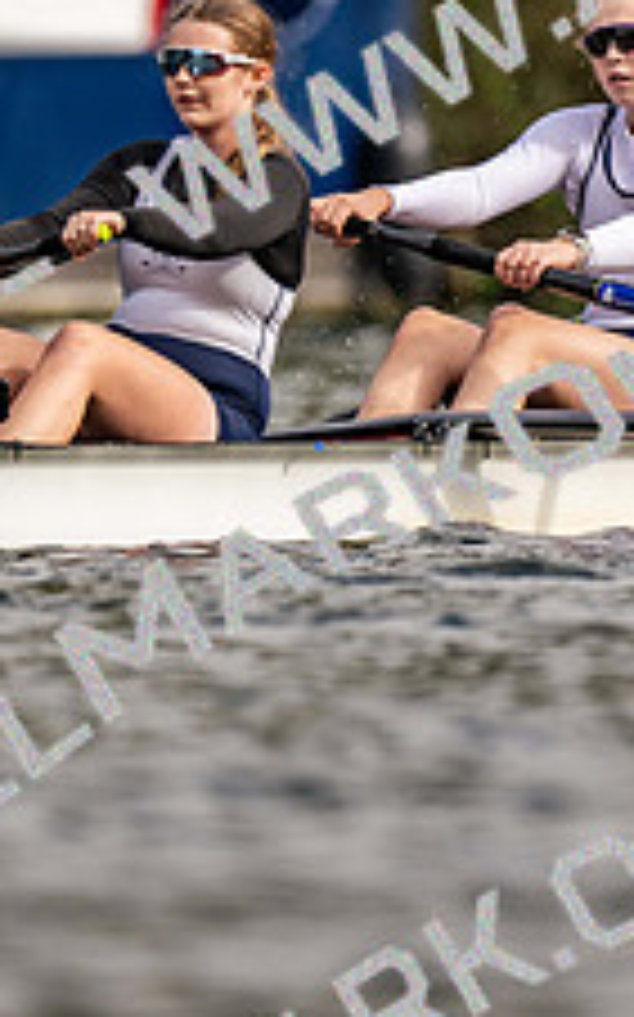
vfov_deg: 1.3
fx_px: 43431
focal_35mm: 1569
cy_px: 254
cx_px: 683
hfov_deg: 0.8
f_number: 4
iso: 220
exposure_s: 1/2500
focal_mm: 600
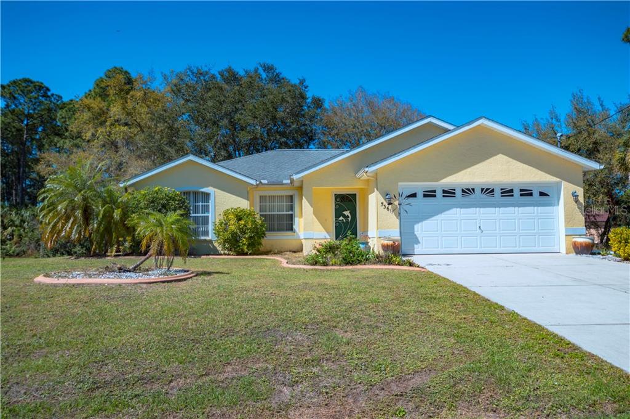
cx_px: 315
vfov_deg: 43.5
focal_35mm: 30
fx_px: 524
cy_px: 210
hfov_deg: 62.0
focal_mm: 20
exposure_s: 1/250
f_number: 8
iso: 100
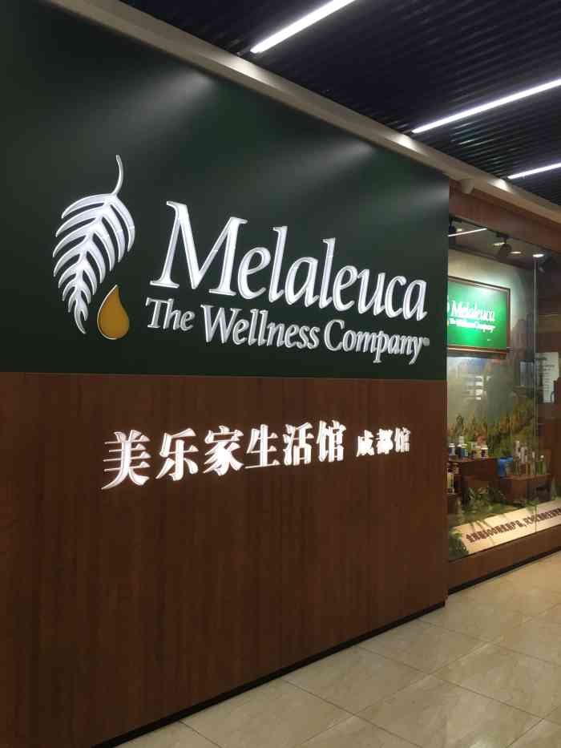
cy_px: 374
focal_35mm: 29
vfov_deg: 61.7
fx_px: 627
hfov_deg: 48.2
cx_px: 280
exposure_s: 1/33
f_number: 2.2
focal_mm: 4.15
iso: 32
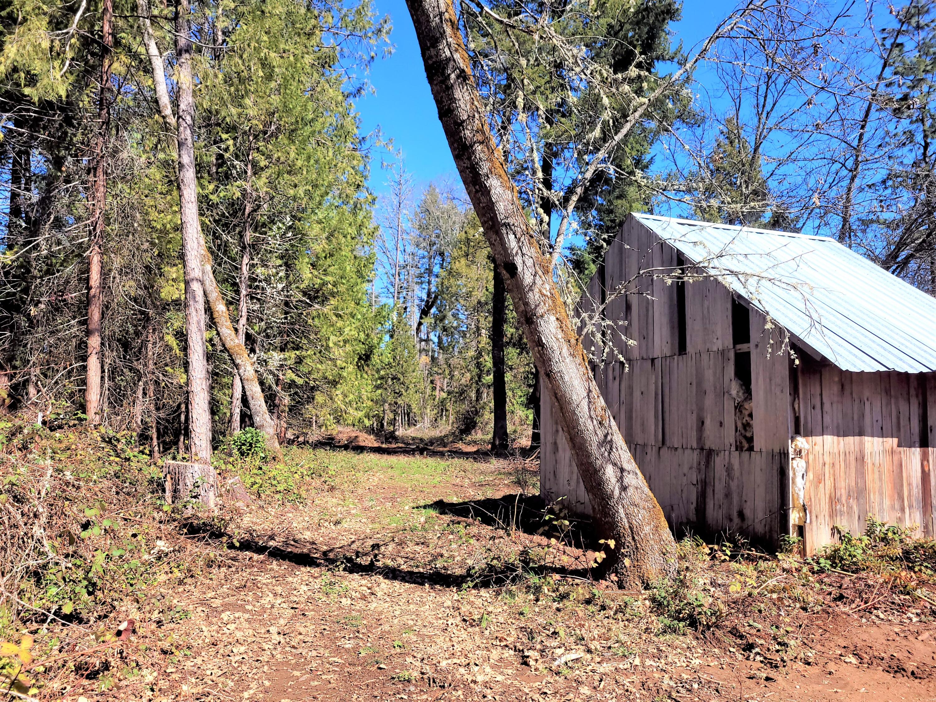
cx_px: 468
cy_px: 351
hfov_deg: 67.3
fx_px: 703
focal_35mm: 26
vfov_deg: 53.1
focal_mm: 5.4
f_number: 1.8
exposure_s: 1/1500
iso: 50
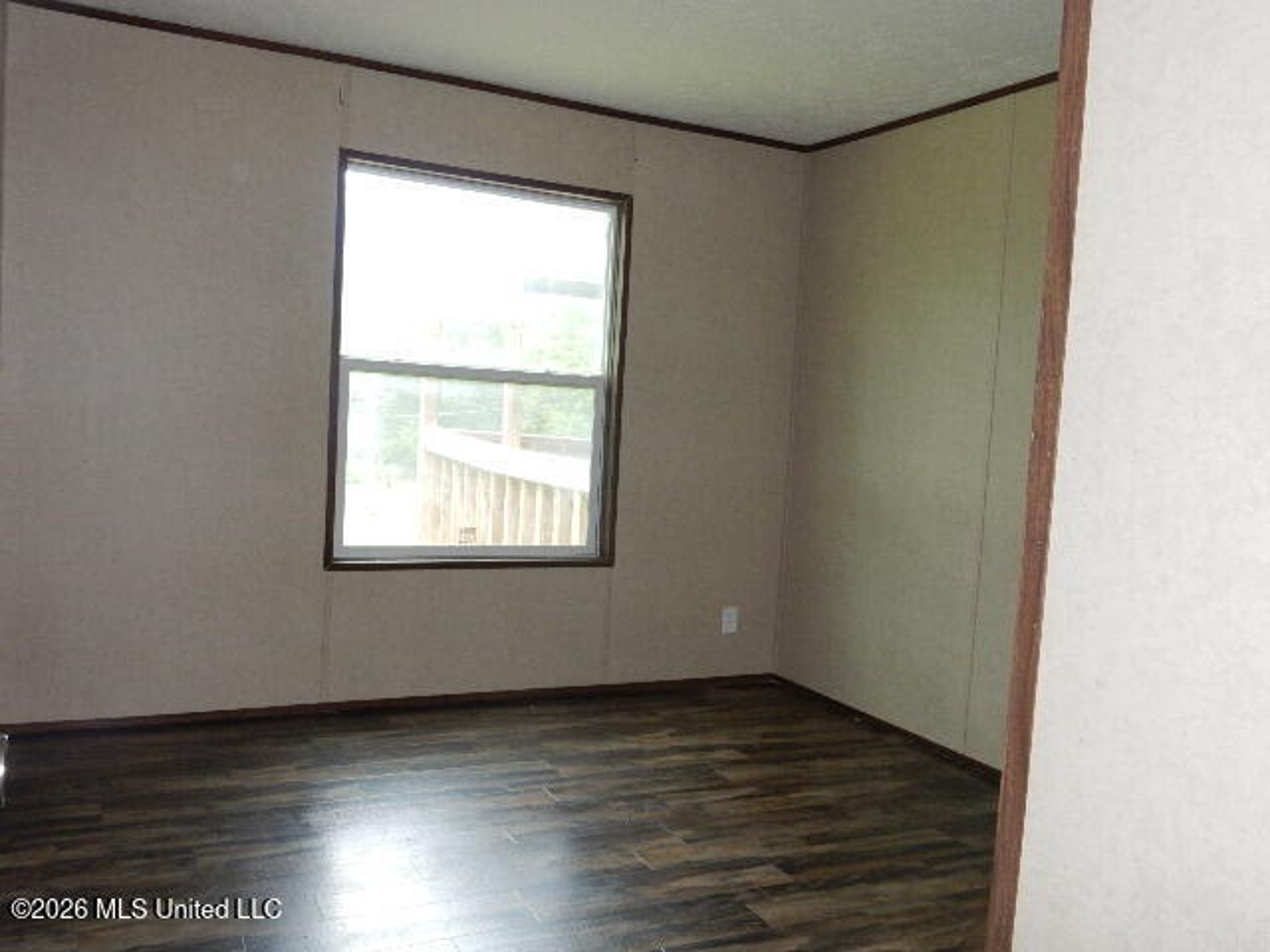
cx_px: 635
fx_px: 1101
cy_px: 476
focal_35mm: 30
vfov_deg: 46.8
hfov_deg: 60.0
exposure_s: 1/30
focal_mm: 5.4
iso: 280
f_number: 4
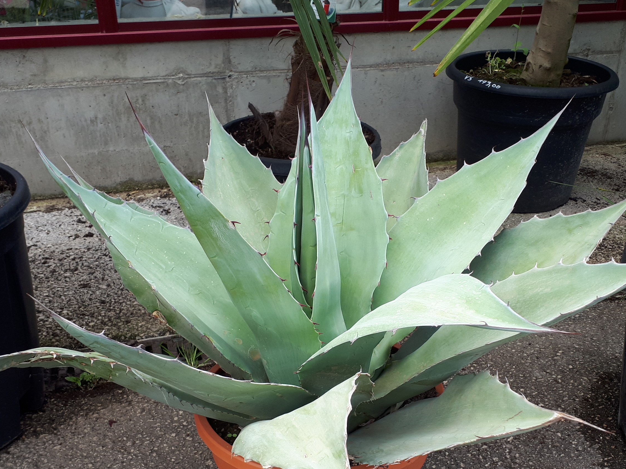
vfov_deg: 36.4
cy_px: 318
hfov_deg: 47.8
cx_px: 343
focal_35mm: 39
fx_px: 705
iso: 40
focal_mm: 3.6
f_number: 1.9
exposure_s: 1/274
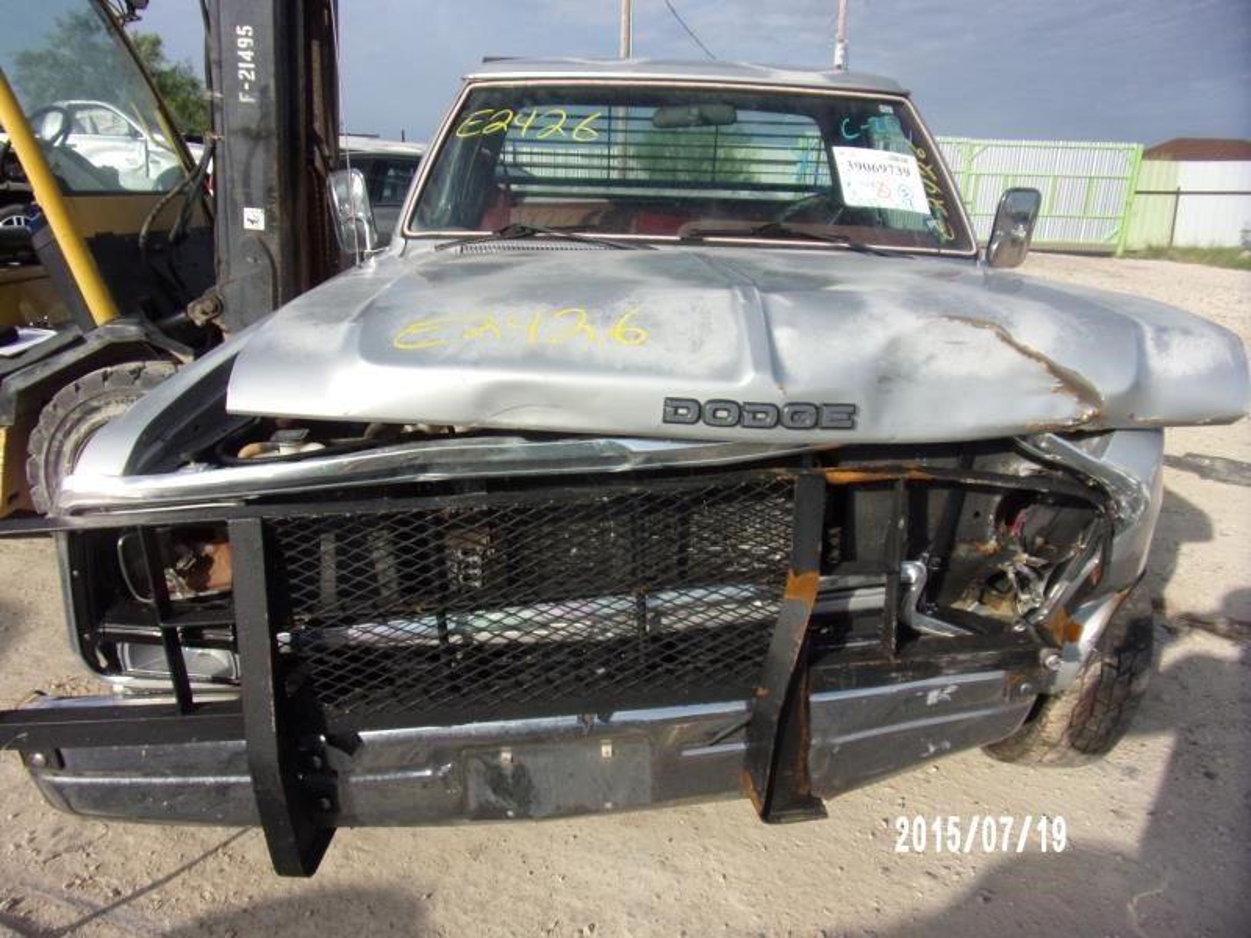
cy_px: 469
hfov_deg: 71.6
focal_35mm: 24
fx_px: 867
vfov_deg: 56.8
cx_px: 626
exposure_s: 1/1000
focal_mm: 4.3
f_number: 3.3
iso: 80
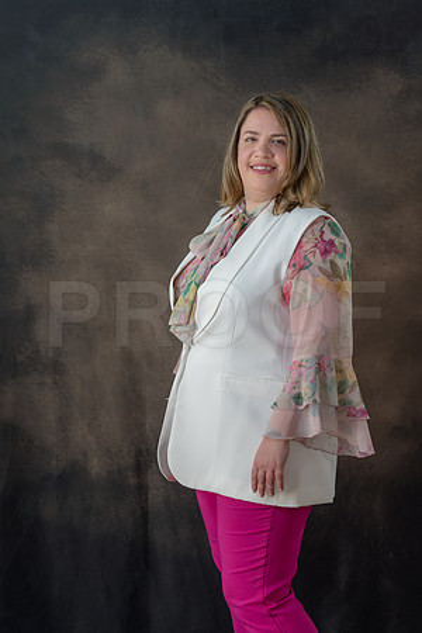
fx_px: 1846
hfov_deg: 13.0
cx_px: 211
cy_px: 316
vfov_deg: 19.5
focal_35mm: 105
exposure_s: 1/100
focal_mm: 105
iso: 400
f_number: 4.5
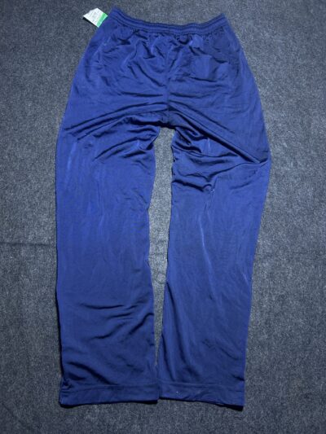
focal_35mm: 26
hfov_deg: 53.1
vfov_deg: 67.3
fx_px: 326
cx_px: 163
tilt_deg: -56.1
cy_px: 217
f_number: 1.5
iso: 125
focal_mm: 5.7
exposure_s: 1/50
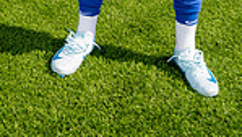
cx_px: 104
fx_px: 488
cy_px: -228
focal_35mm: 76
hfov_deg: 27.8
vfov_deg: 11.7
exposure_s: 1/125
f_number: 7.1
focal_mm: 24
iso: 50
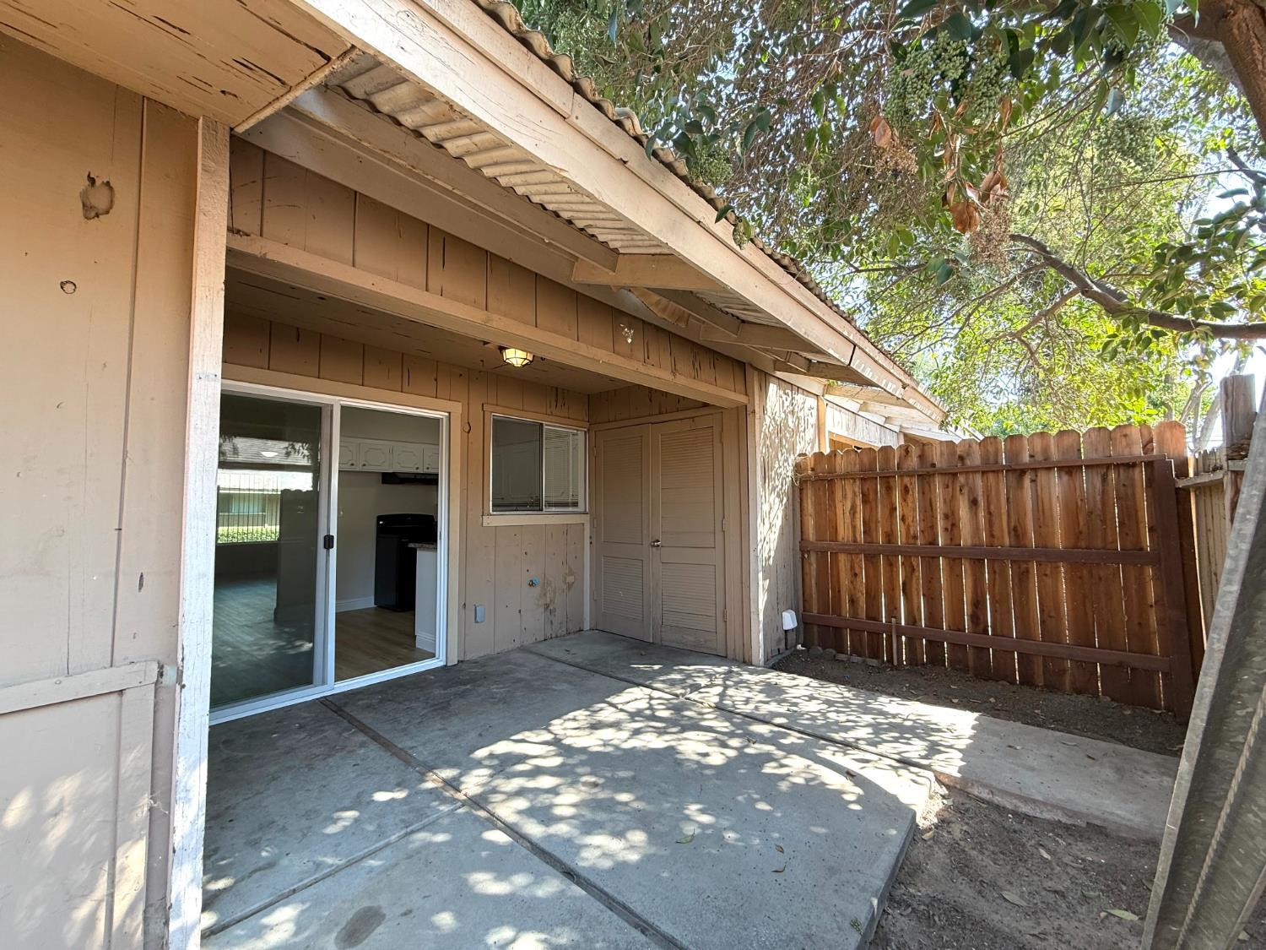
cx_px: 633
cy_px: 475
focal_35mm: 14
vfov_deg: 85.7
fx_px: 512
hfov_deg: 102.1
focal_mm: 2.22
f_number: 2.2
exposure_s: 1/99
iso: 64
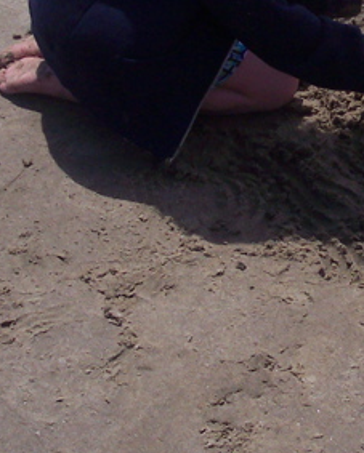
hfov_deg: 11.3
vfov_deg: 14.1
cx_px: 419
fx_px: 1802
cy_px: -14
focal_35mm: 134
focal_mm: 8
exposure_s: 1/1000
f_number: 4.8
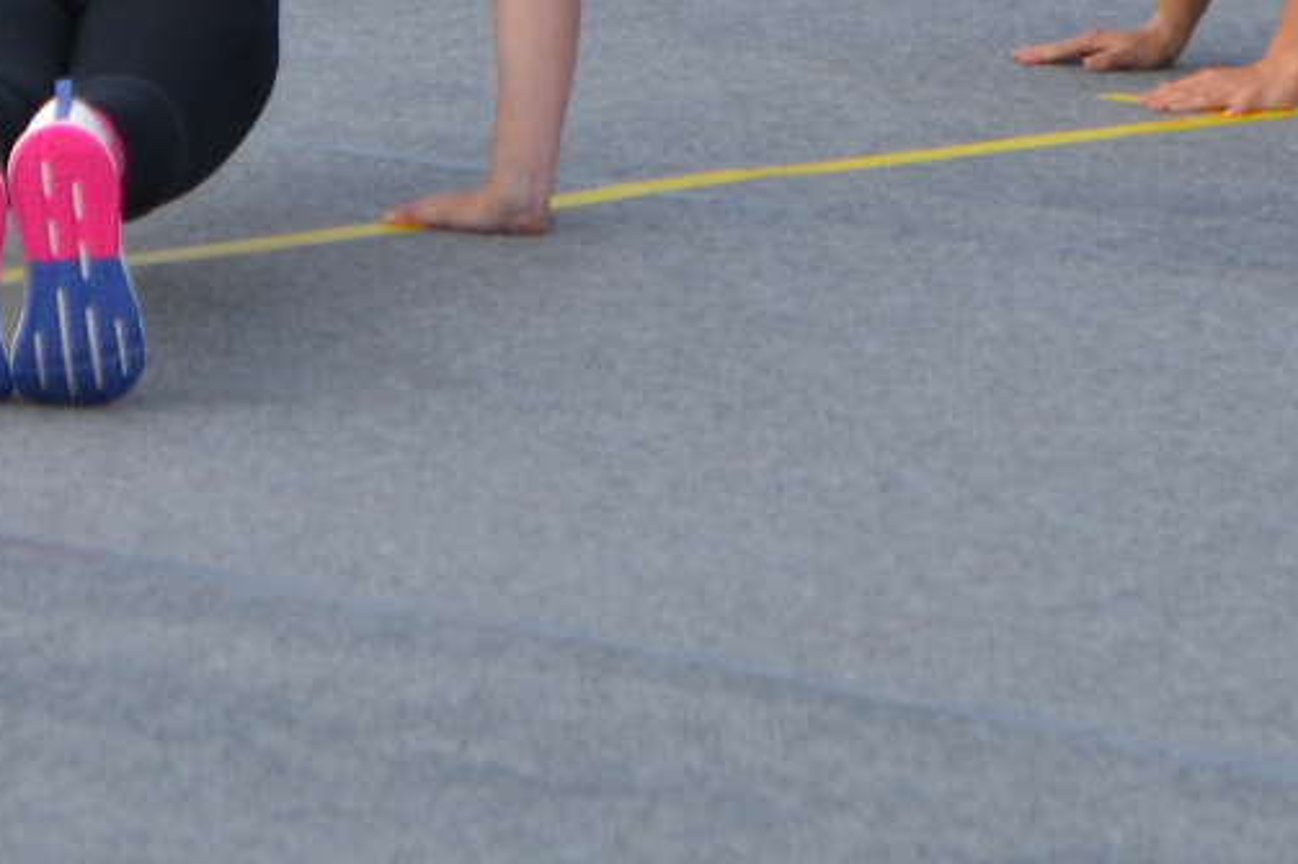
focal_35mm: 281
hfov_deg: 7.3
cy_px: -450
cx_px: 230
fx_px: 10128
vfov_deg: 4.9
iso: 400
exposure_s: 1/1600
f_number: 5.6
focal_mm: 46
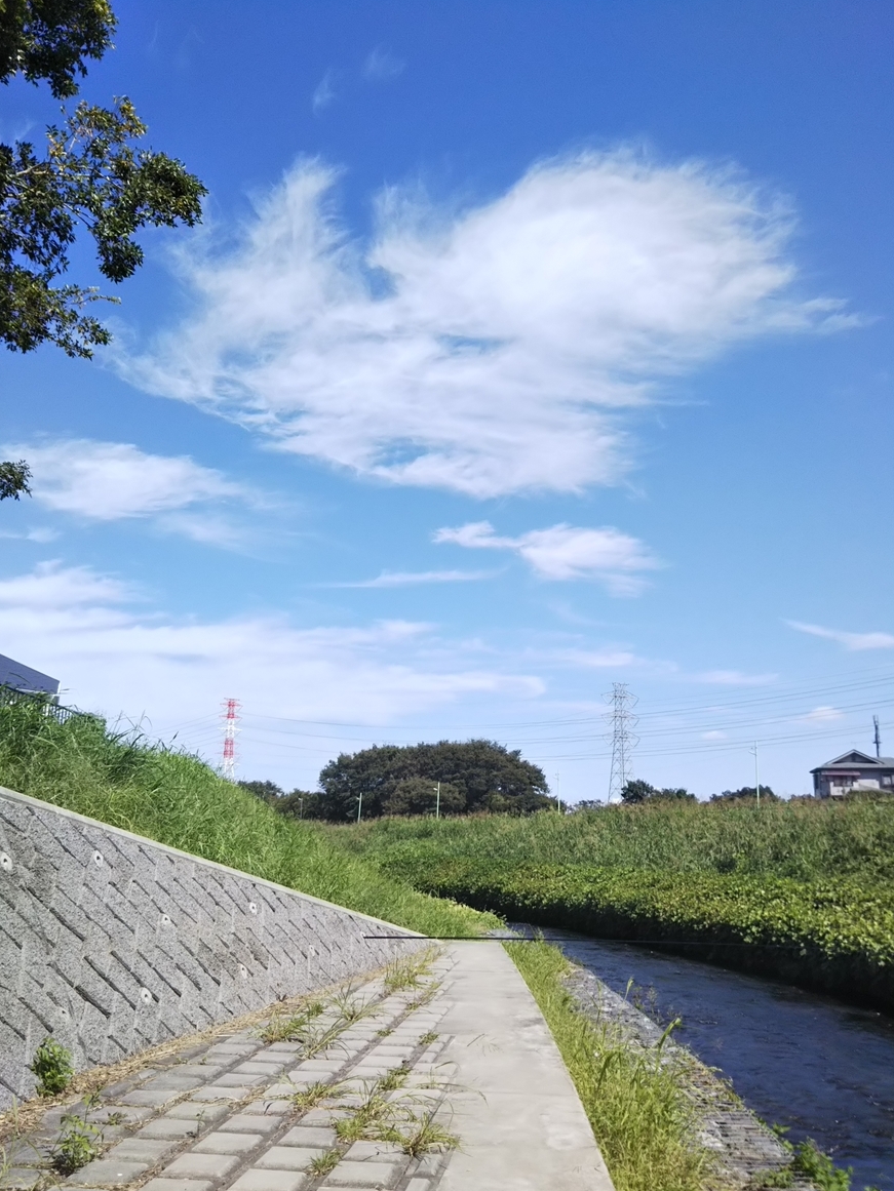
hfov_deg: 45.4
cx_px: 450
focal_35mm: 31
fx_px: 1067
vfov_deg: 58.3
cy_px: 604
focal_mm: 4
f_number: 2.2
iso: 20
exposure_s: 1/983
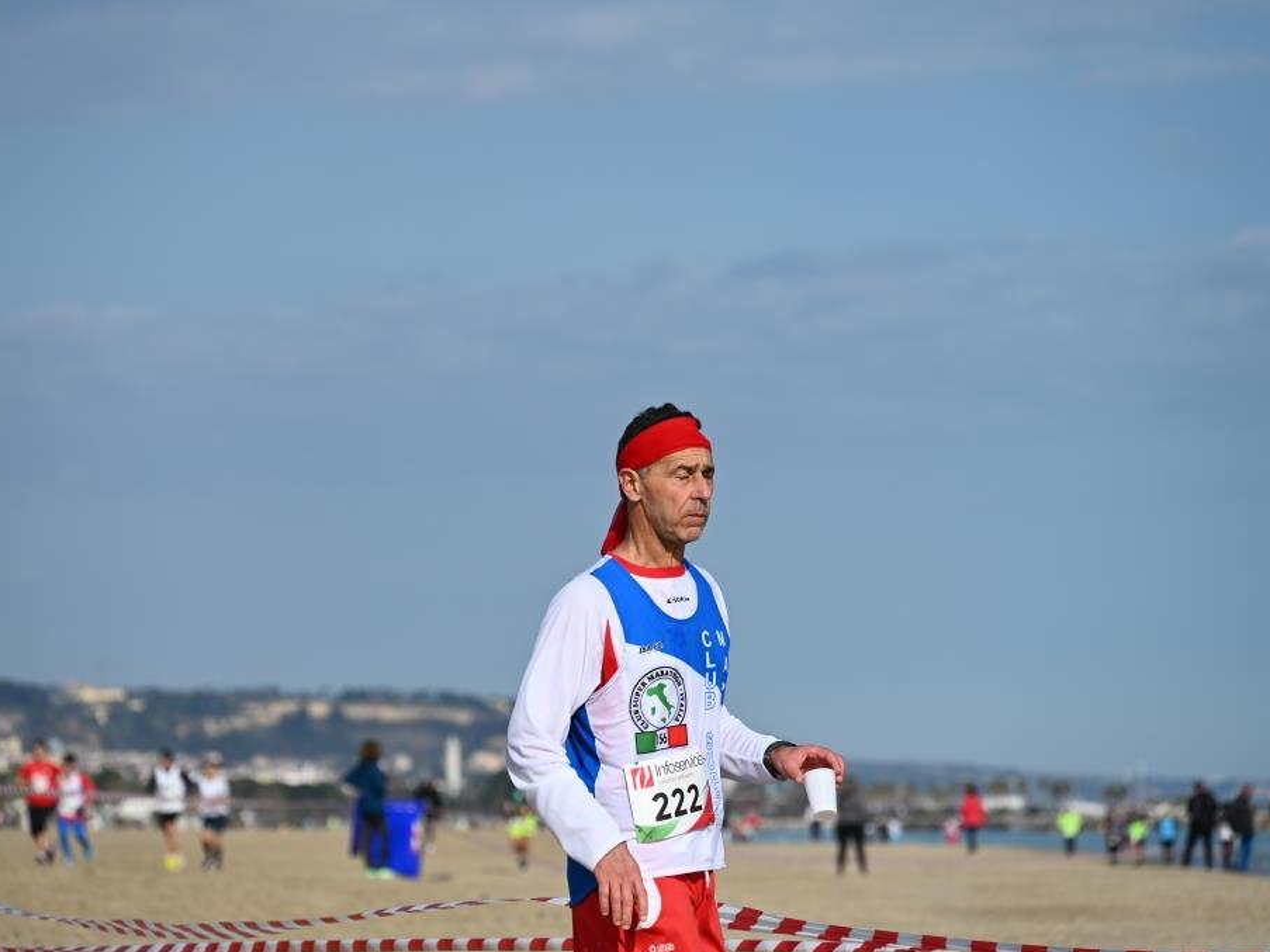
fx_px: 7997
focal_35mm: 218
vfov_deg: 6.8
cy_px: 476
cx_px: 617
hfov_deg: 9.1
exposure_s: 1/800
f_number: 7.1
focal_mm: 200
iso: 100
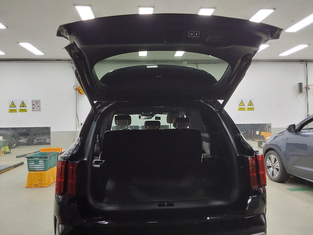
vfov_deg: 49.7
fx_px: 253
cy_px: 118
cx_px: 156
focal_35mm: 28
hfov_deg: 63.4
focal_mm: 2.91
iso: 200
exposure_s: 1/60
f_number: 1.9
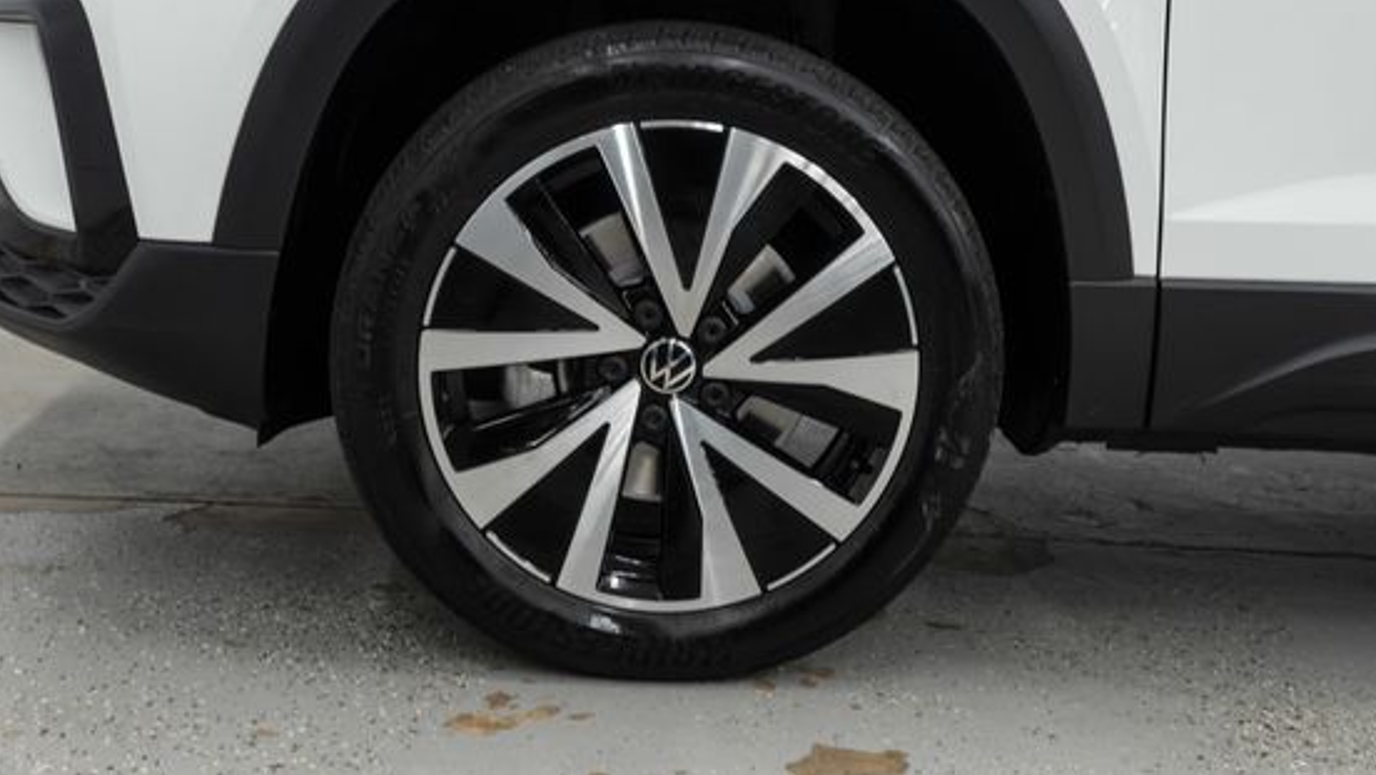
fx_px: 1862
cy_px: 245
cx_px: 616
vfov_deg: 23.4
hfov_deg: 40.5
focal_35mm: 51
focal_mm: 28
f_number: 3.5
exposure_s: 1/40
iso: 250
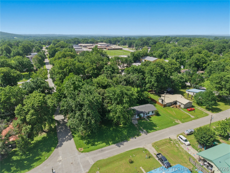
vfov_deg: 56.8
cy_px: 86
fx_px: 159
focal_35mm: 24
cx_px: 115
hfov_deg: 71.6
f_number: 1.8
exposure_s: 1/2000
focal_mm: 8.7
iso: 280
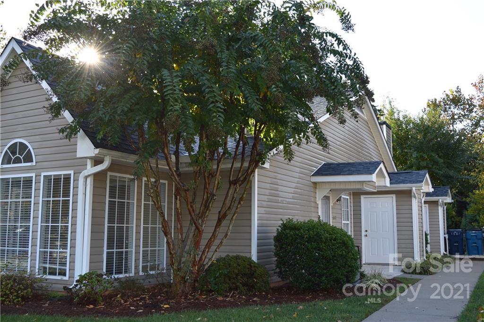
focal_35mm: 38
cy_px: 161
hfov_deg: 51.3
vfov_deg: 35.5
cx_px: 242
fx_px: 504
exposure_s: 1/125
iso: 100
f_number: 5.6
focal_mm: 25
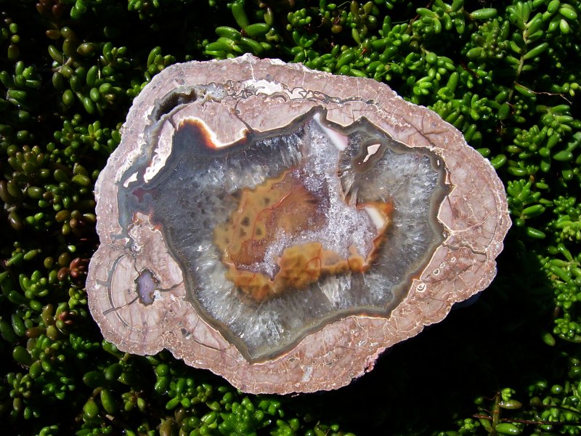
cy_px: 218
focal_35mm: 34
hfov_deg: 54.0
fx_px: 571
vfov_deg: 41.8
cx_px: 290
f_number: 4.8
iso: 80
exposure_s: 1/500
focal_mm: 5.6
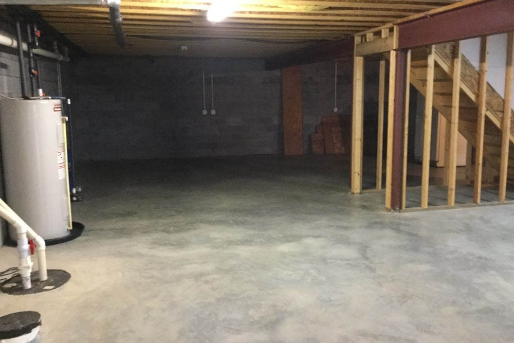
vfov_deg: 40.0
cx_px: 262
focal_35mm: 33
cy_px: 163
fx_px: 471
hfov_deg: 57.2
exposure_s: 1/15
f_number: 2.4
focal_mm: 3.3
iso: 320
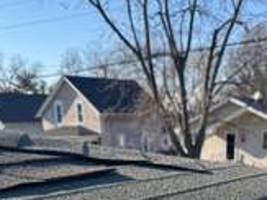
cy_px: 274
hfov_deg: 32.4
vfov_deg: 21.8
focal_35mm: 59
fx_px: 455
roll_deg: +1.4
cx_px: 185
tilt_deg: -18.0
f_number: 1.78
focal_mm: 6.76
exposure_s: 1/1869
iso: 80
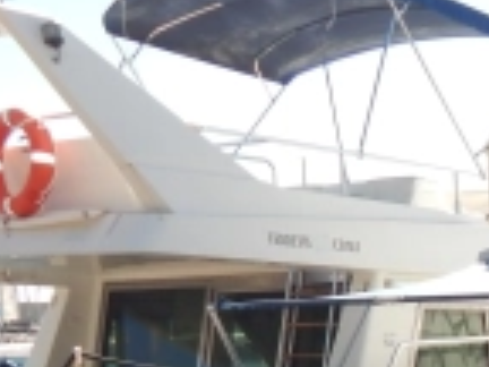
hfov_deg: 20.4
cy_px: 569
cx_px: 625
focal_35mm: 88
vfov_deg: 15.4
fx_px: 1243
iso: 125
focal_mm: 4
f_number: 3
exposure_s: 1/800
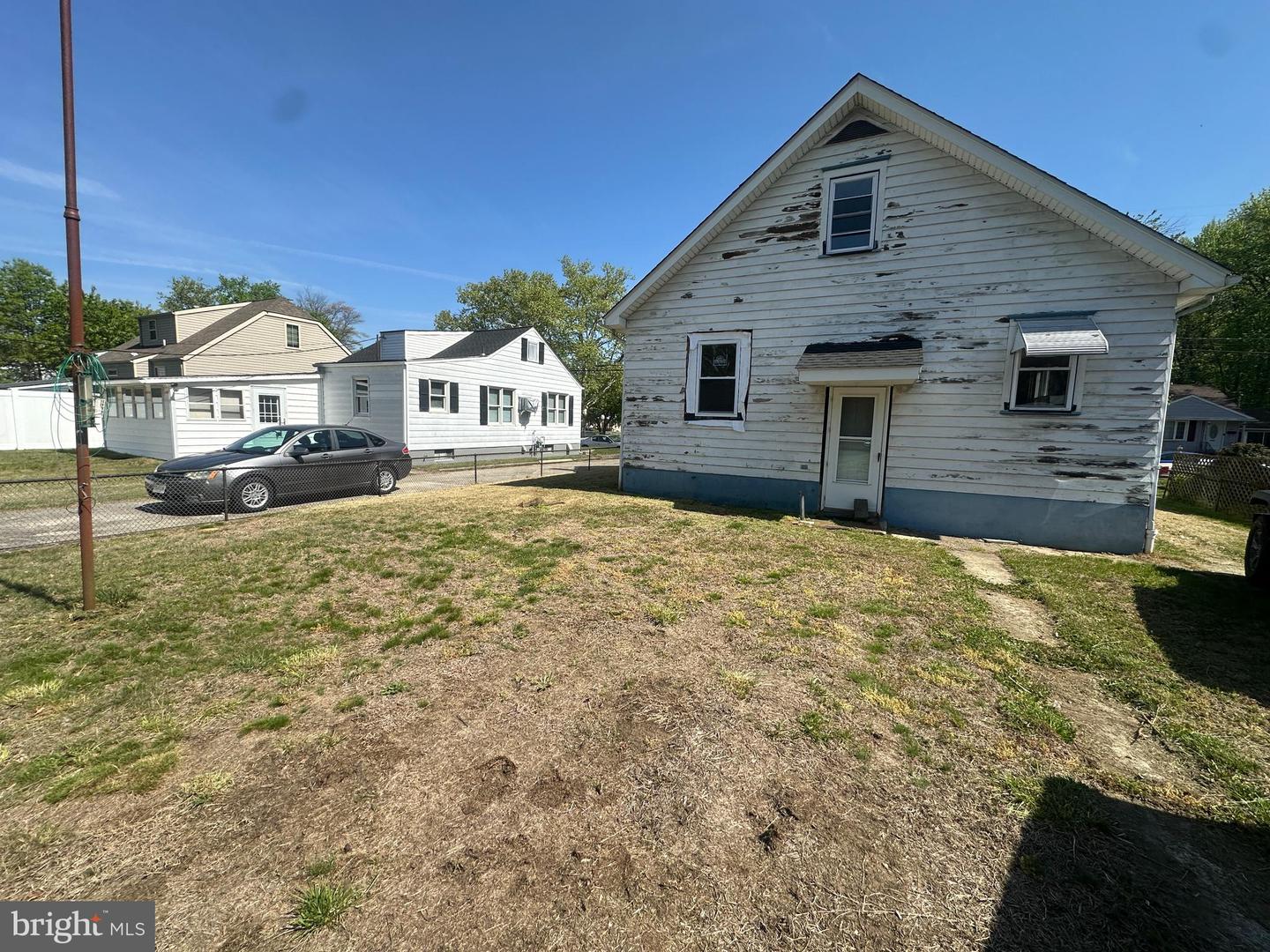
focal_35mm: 14
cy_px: 476
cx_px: 635
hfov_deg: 102.1
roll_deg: -1.4
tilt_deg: -5.0
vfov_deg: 85.7
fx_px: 514
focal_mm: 2.22
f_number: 2.2
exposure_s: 1/2092
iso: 50
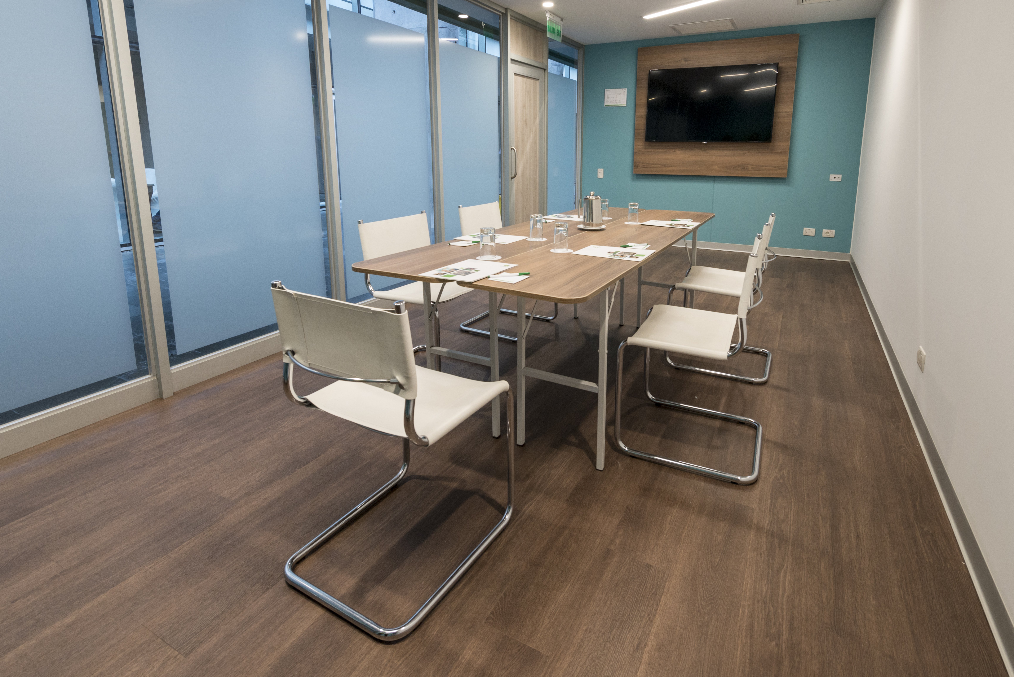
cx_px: 533
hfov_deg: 100.3
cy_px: 315
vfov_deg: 77.3
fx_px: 423
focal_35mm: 15
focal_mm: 14
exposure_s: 1/15
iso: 500
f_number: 9
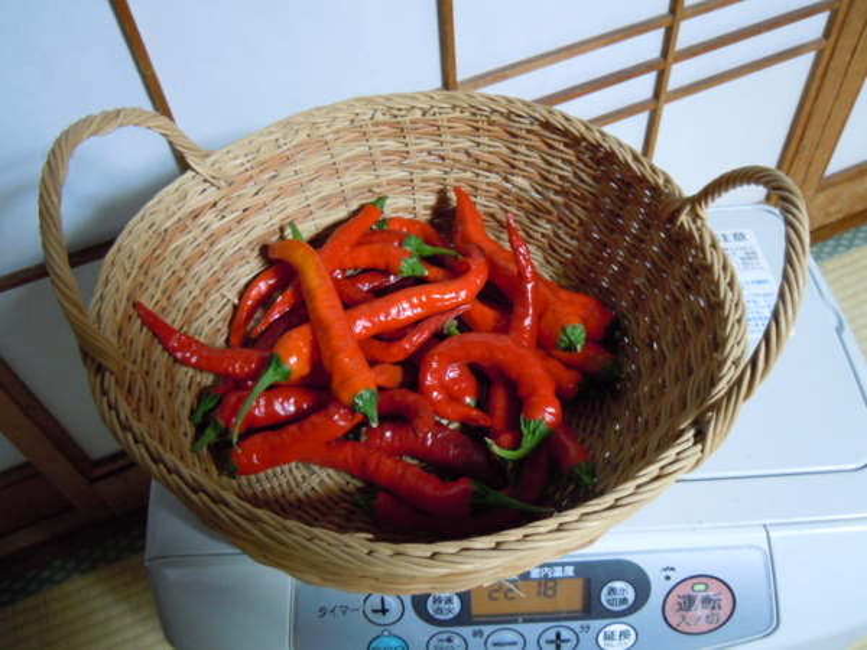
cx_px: 434
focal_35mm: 30
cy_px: 325
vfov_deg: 46.8
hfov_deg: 60.0
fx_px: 751
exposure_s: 1/6
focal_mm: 5.4
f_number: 3.5
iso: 400
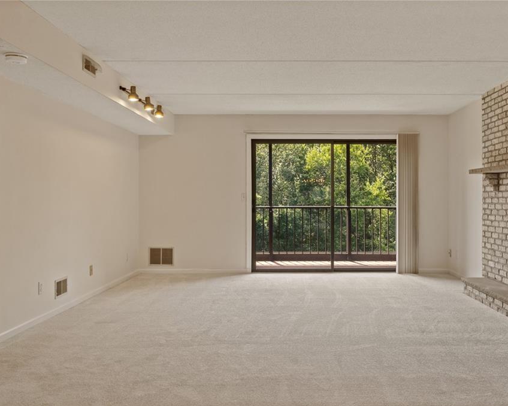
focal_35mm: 34
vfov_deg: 43.3
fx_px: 511
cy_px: 204
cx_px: 293
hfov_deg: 52.6
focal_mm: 20
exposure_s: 1/25
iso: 320
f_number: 7.1
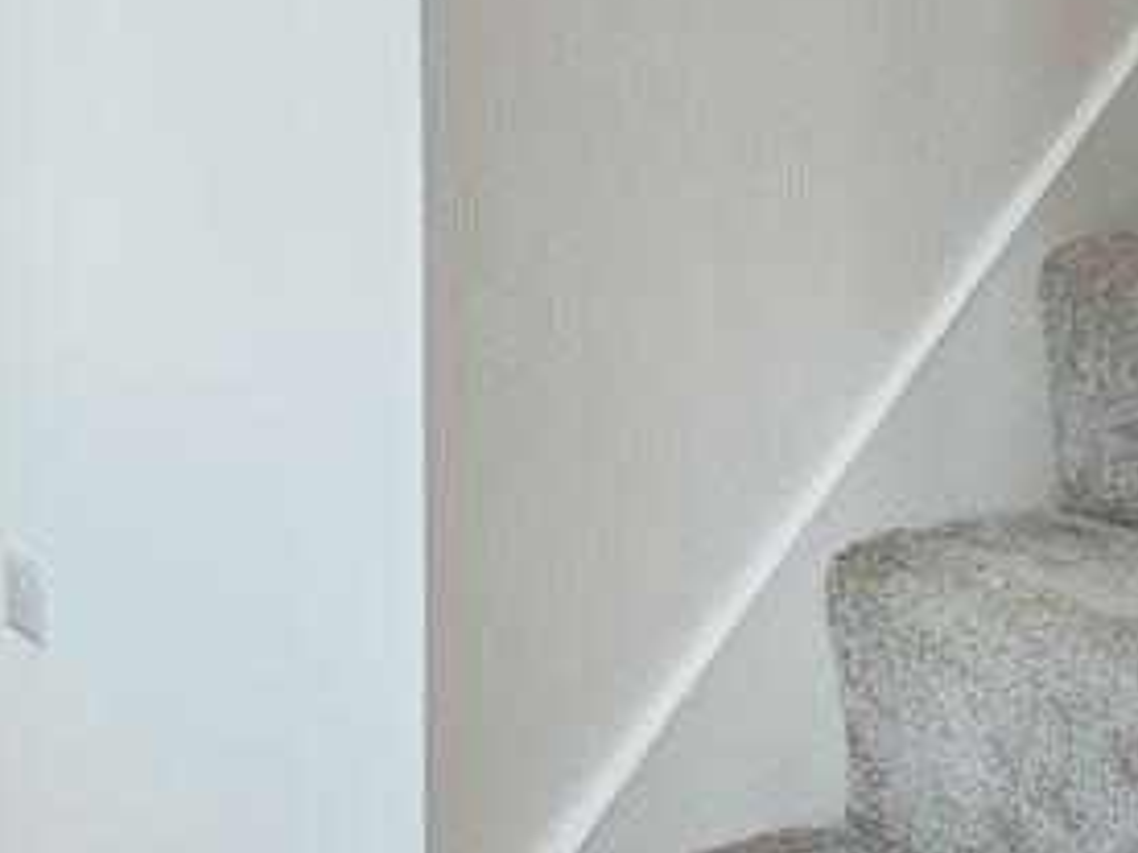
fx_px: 1709
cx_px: -45
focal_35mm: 52
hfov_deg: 33.2
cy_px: 132
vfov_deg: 27.3
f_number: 1.8
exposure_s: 1/69.7
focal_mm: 2.03
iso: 100
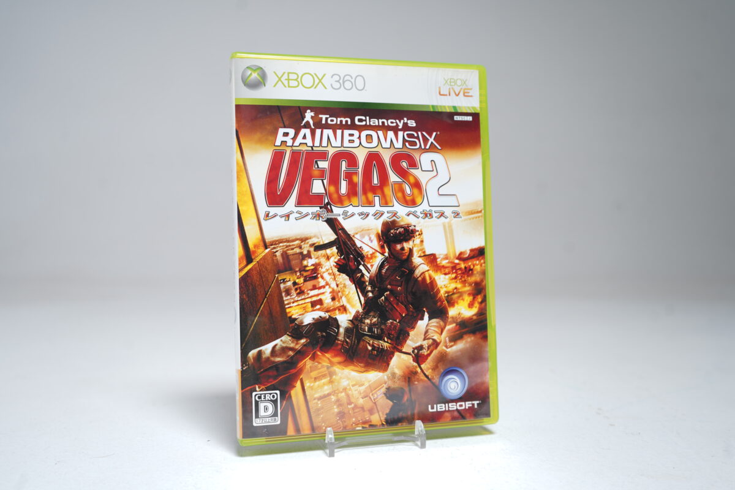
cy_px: 245
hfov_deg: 53.1
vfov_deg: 36.9
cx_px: 368
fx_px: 735
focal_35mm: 36
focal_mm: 36
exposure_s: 1/3
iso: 64
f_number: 5
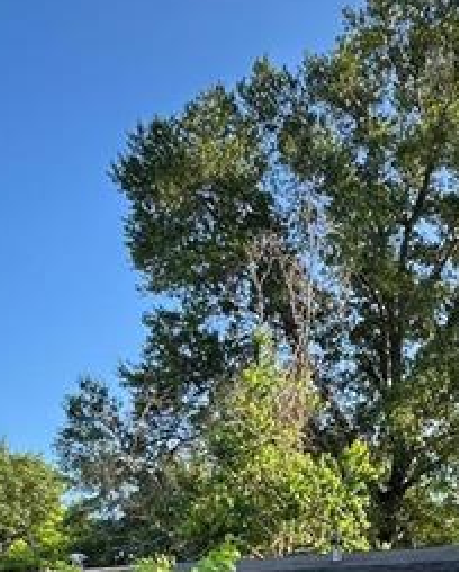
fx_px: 932
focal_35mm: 55
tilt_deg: +10.7
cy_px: 561
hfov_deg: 26.4
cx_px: 441
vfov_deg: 31.7
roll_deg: +1.1
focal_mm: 2.22
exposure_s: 1/427
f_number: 2.2
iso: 40
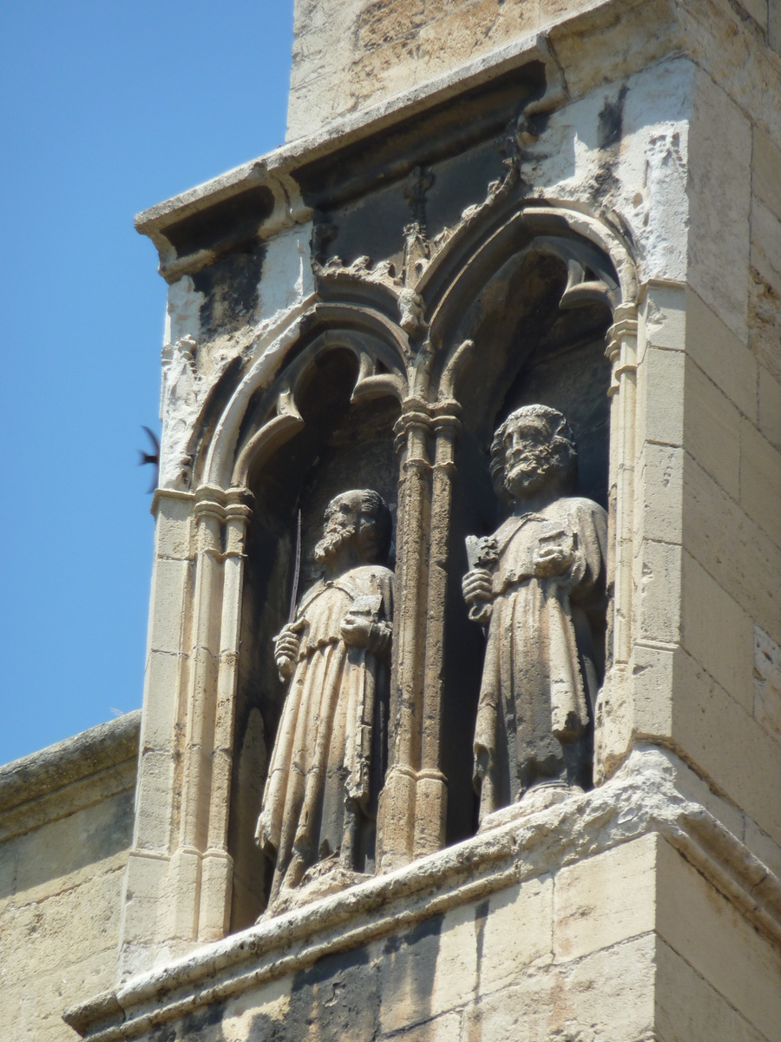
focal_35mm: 300
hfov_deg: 5.0
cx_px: 390
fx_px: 9025
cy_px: 521
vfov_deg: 6.6
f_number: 4.9
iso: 80
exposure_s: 1/400
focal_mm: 49.2
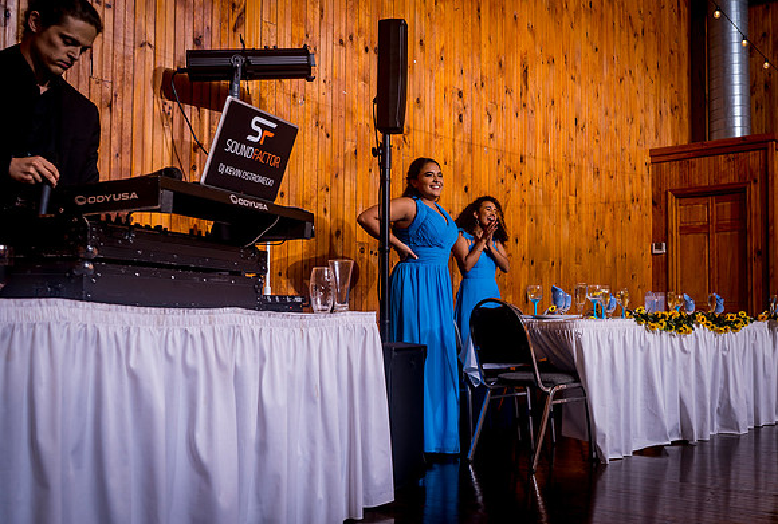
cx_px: 513
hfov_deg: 51.1
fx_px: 798
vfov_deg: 36.4
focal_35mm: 37
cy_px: 288
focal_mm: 28
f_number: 5.6
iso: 200
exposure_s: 1/125
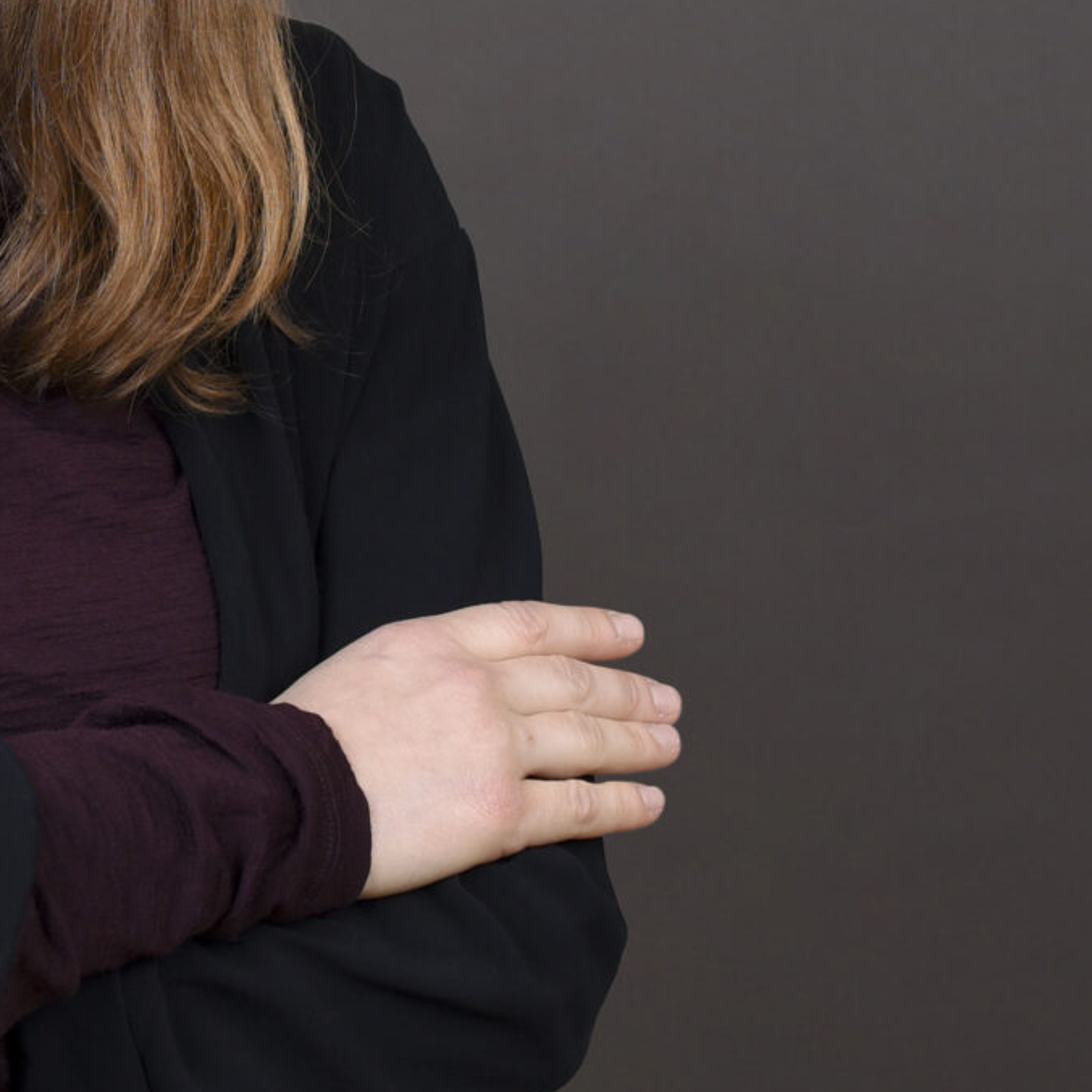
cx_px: -186
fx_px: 4711
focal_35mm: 132
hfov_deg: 12.9
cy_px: 27
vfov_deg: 13.1
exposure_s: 1/160
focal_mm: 41
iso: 100
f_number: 8
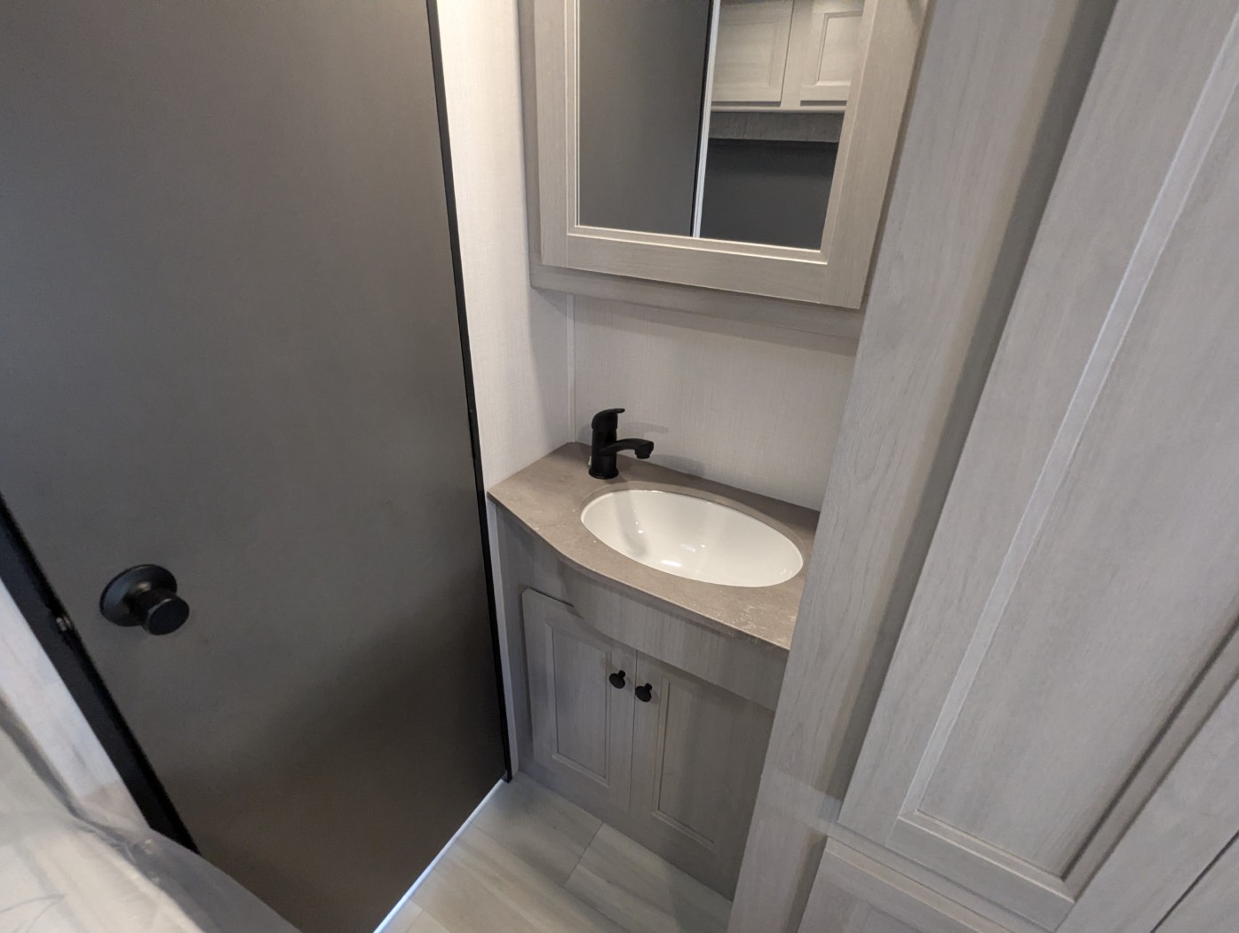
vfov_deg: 78.2
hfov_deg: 94.4
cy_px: 466
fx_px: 573
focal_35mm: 16
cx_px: 620
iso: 465
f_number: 2.2
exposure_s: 1/65.9
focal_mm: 2.35
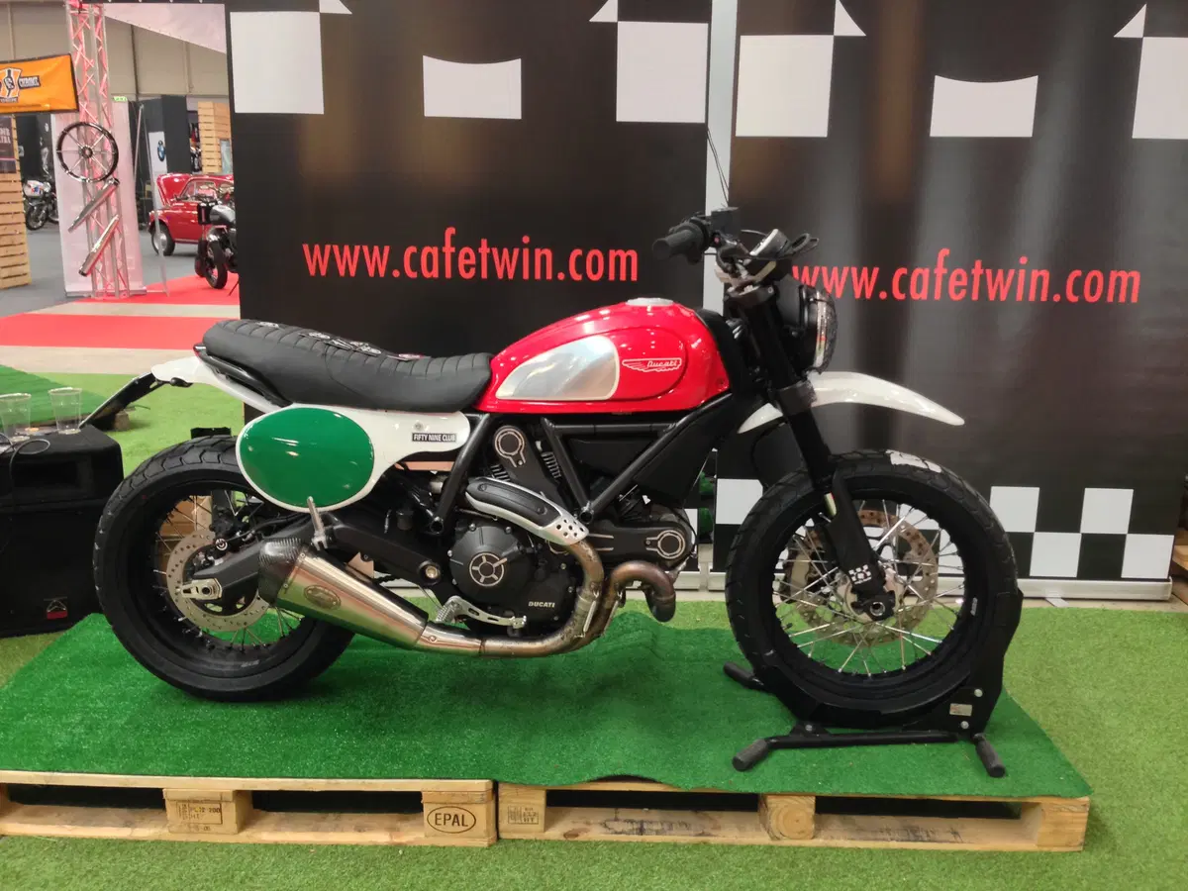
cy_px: 446
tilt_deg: -15.1
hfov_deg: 55.4
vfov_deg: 42.9
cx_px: 594
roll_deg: +0.0
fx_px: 1133
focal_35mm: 33
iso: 100
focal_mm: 4.12
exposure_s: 1/20
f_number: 2.4
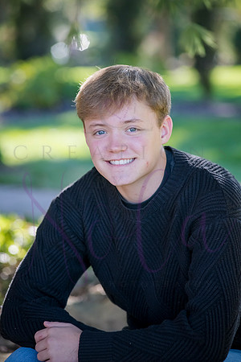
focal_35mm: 145
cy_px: 181
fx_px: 1456
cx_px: 120
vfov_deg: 14.2
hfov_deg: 9.5
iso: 800
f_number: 5
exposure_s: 1/640
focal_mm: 145
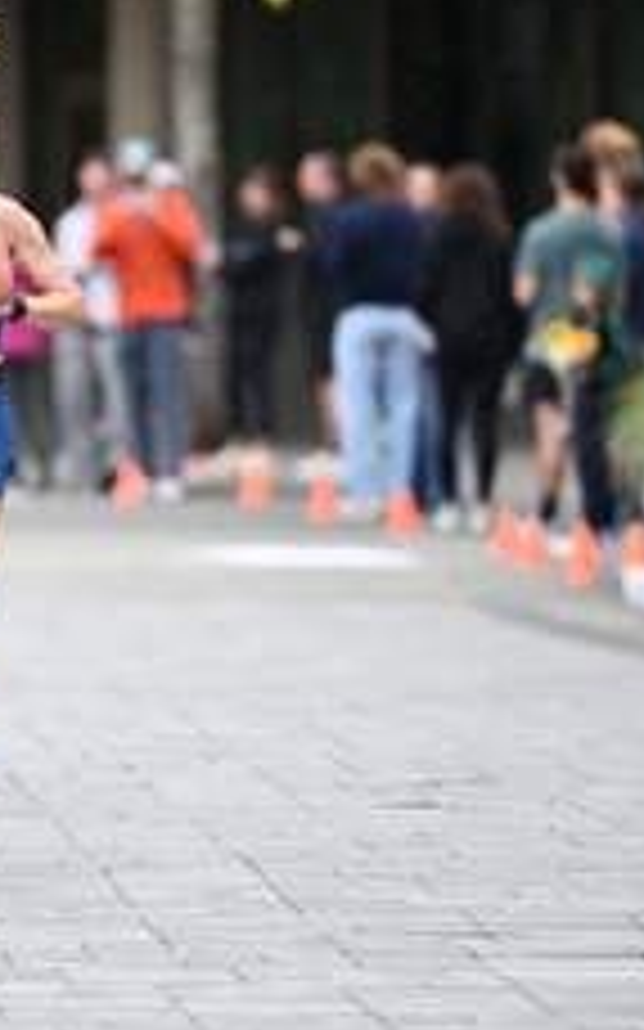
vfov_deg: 4.3
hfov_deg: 2.7
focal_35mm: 490
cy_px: 562
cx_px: -29
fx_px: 13769
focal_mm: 200
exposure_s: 1/1600
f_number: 2.8
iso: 1250
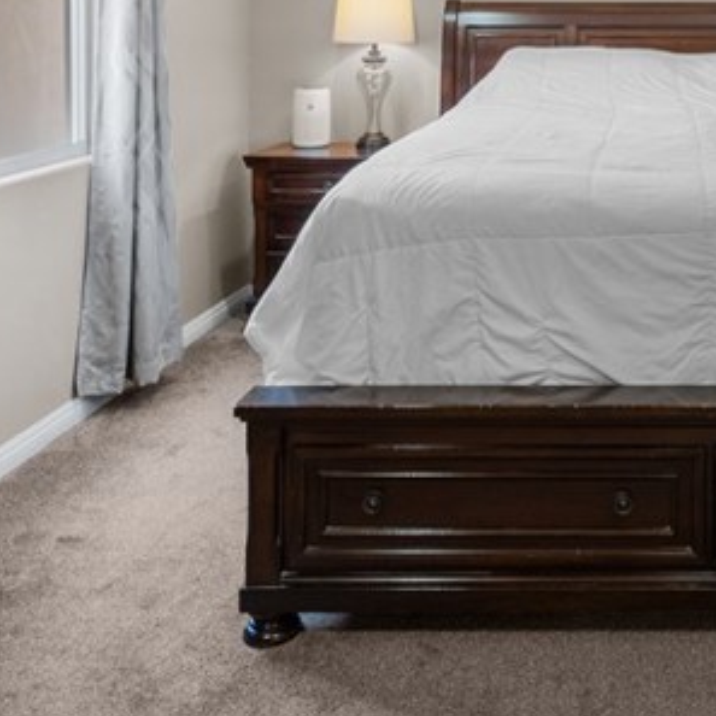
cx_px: 670
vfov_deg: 35.0
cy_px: 8
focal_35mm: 44
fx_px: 1030
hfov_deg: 35.6
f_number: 9
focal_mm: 15
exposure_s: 1/1.25
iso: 100
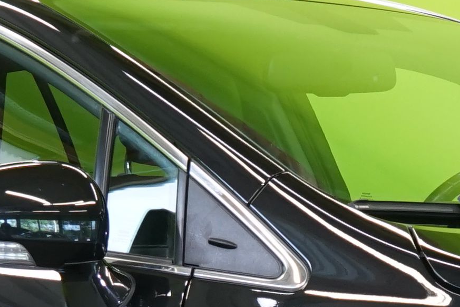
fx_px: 2721
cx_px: 355
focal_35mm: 213
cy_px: 407
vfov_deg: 6.4
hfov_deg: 9.6
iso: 500
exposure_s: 1/30
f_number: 5.6
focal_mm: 31
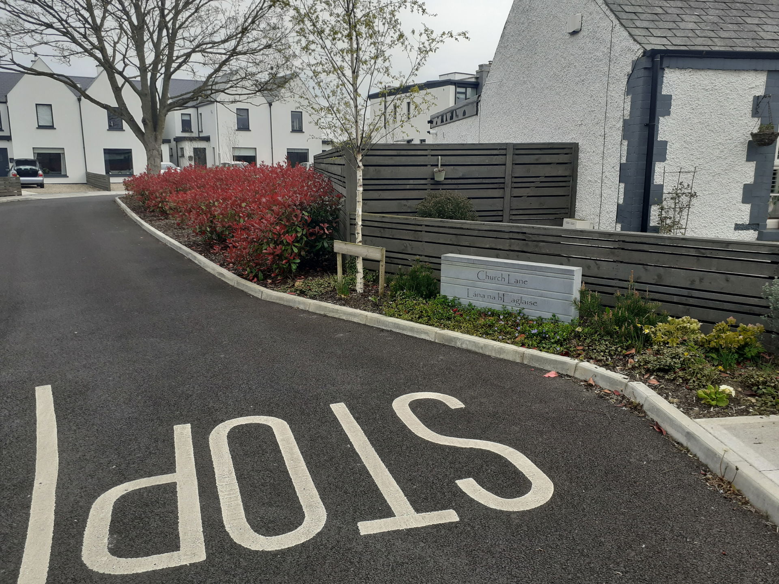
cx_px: 390
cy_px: 292
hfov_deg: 65.3
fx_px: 608
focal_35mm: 27
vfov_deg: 51.4
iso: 40
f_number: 1.9
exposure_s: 1/757
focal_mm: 3.6
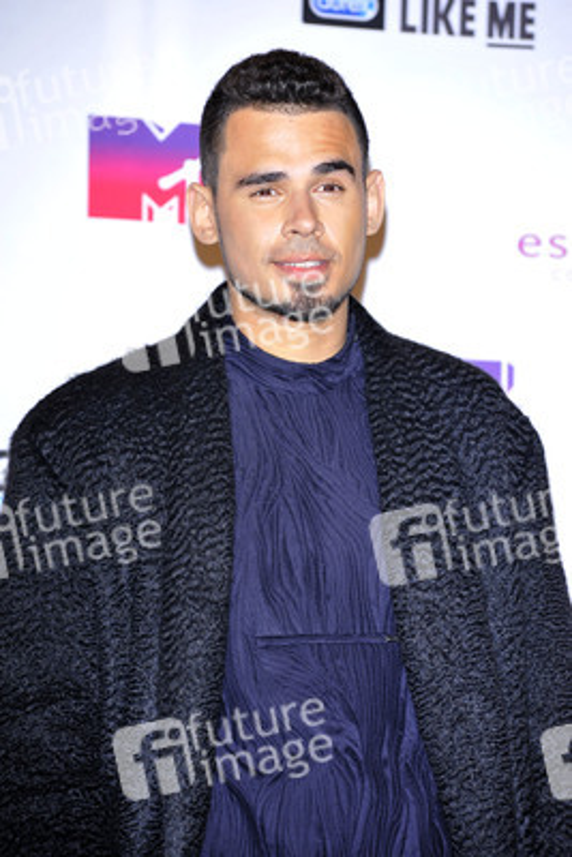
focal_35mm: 200
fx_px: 4762
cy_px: 428
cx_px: 286
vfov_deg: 10.3
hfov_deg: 6.9
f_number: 7.1
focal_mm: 200
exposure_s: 1/250
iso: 800
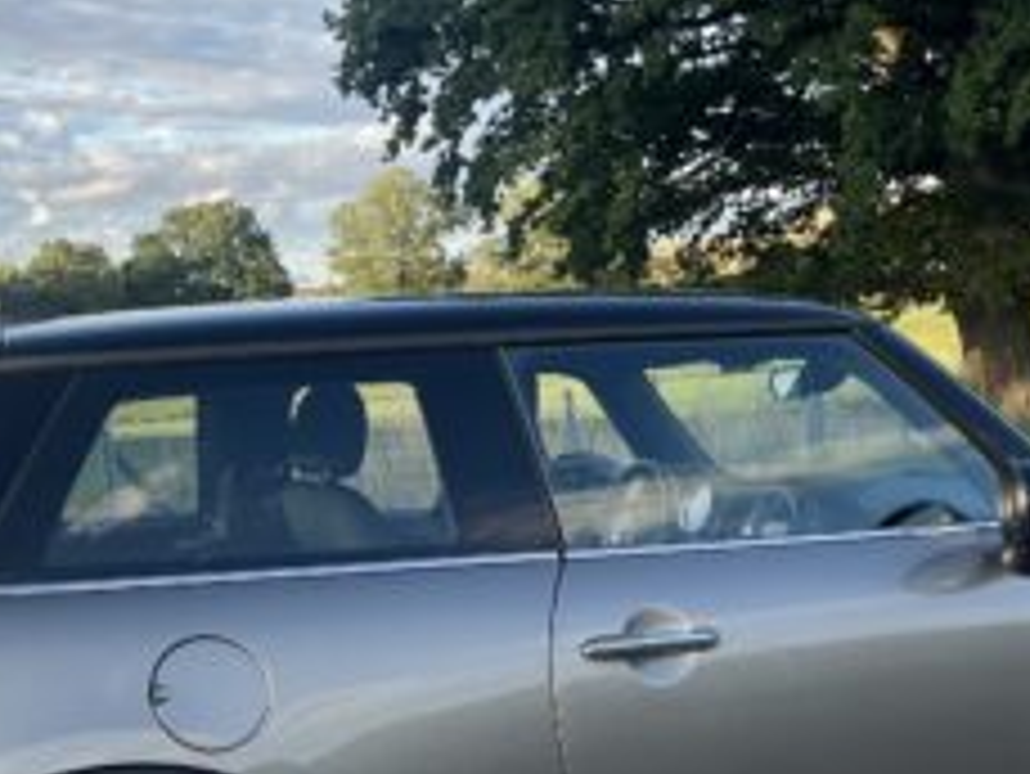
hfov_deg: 28.5
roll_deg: +1.7
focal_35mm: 68
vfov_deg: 21.4
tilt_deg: -1.3
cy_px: 603
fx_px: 2024
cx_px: 625
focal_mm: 5.1
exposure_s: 1/566
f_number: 1.6
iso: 50
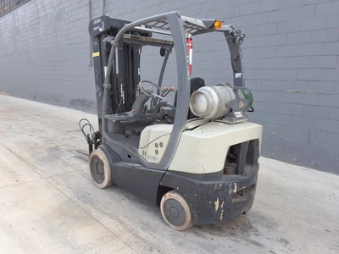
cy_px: 127
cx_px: 170
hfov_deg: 63.4
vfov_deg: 49.7
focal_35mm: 28
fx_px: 274
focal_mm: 2.91
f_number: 1.9
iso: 32
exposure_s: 1/350
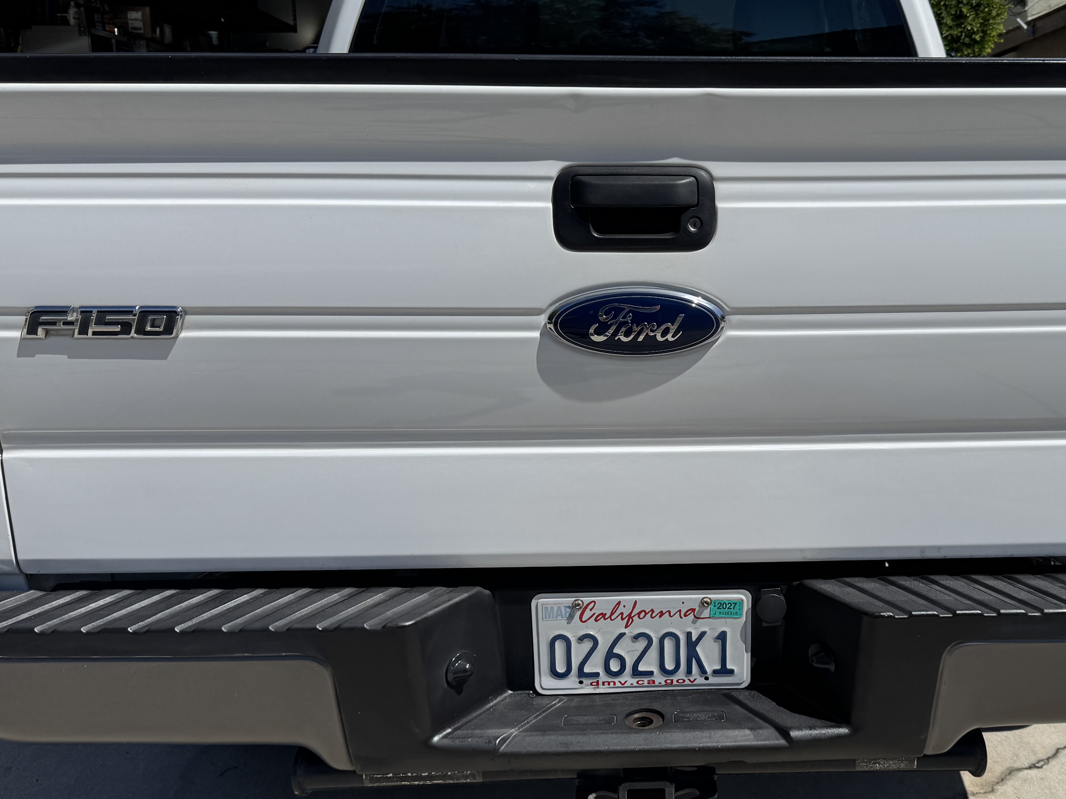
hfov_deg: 47.0
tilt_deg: -10.7
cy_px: 466
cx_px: 721
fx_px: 1201
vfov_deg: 36.7
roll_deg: +0.7
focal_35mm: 39
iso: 80
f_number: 1.78
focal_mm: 6.76
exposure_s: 1/7937
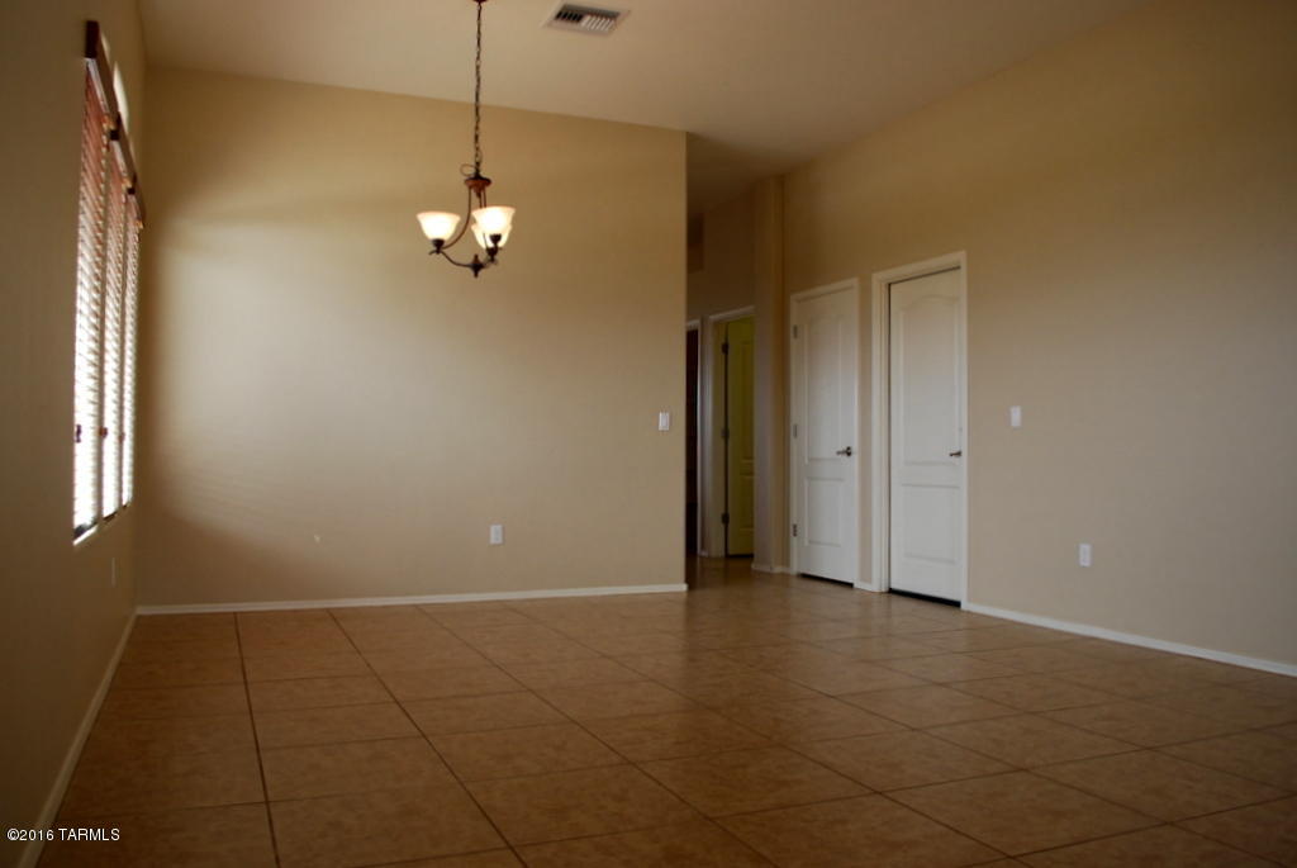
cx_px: 648
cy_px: 434
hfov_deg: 67.3
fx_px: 974
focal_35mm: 27
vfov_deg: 48.0
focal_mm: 18
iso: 200
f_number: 4.5
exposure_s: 1/80
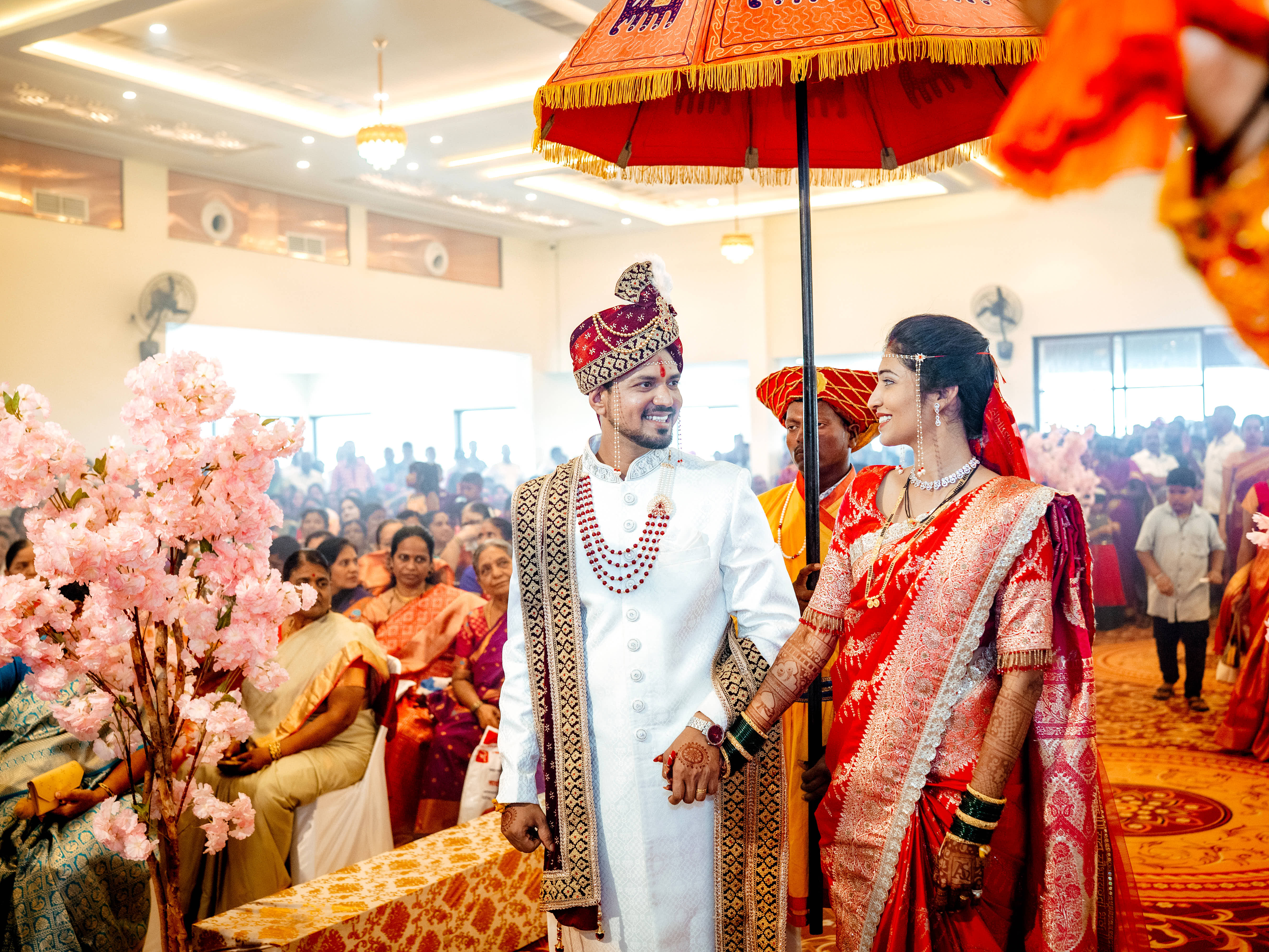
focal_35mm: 38
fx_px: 1393
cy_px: 475
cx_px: 654
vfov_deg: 37.7
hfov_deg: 49.0
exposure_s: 1/500
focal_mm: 35
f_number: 2.8
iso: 2000
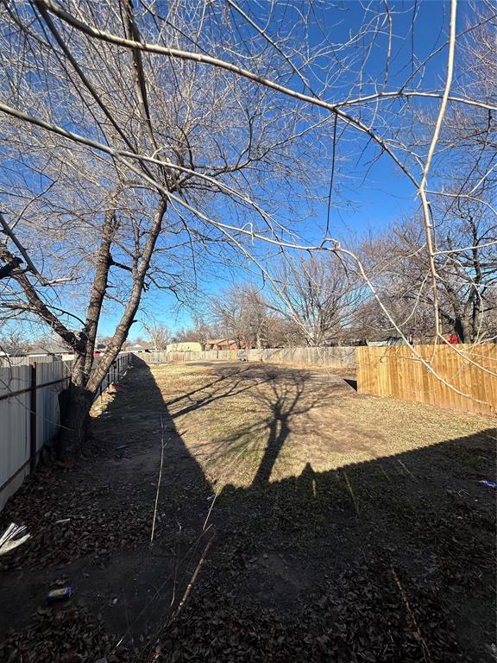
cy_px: 332
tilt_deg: +3.6
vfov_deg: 102.1
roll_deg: +1.5
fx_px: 268
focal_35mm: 14
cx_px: 248
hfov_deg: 85.7
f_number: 2.2
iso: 40
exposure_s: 1/1052
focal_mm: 2.22
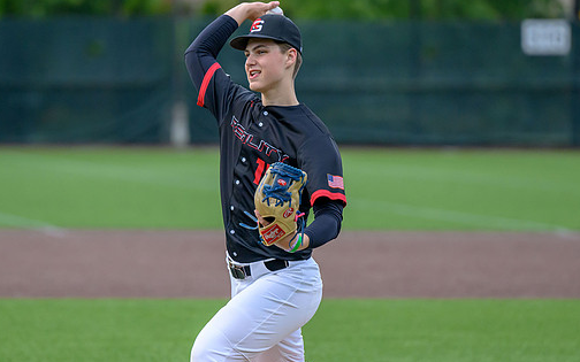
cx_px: 264
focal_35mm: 355
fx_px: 5611
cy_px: 159
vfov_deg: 3.7
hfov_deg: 5.9
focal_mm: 200
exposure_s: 1/2000
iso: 1600
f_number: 3.2
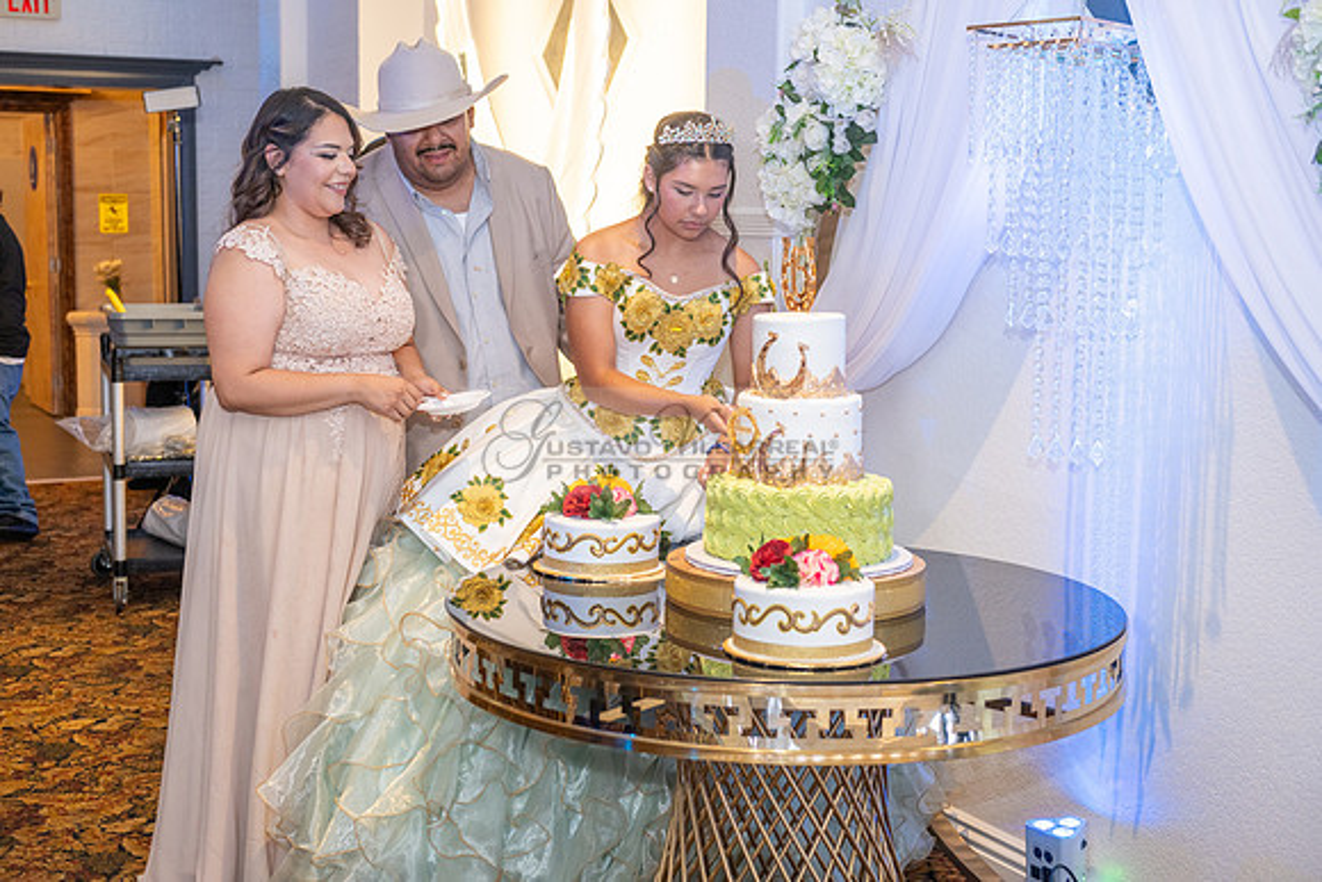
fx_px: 1836
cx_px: 661
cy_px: 441
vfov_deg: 27.0
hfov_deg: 39.6
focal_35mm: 50
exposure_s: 1/200
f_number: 3.5
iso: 800
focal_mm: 50
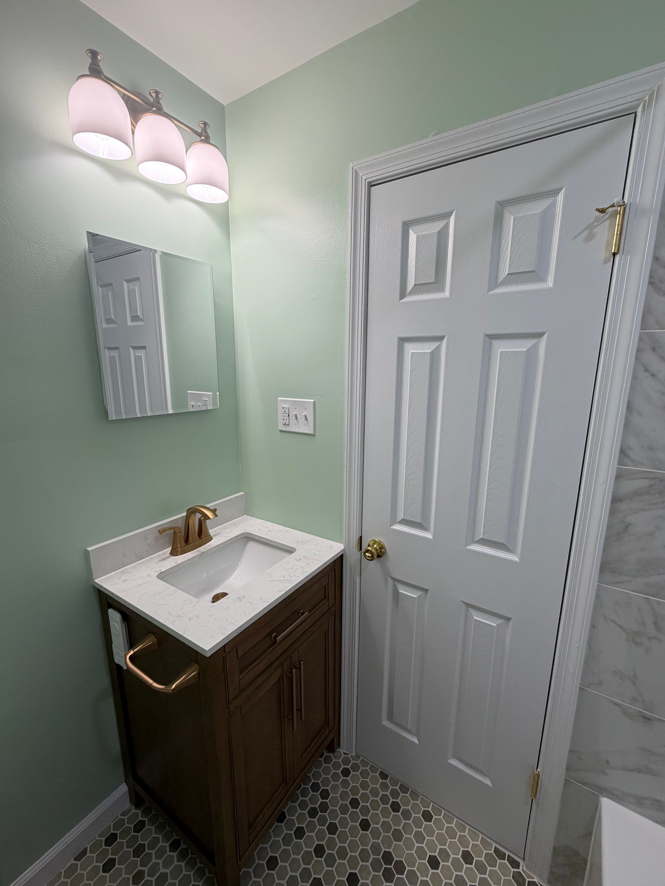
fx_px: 384
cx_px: 336
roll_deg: -0.7
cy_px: 449
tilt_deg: -11.7
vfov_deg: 98.2
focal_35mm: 15
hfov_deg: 81.7
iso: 100
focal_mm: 2.22
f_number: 2.2
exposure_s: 1/120
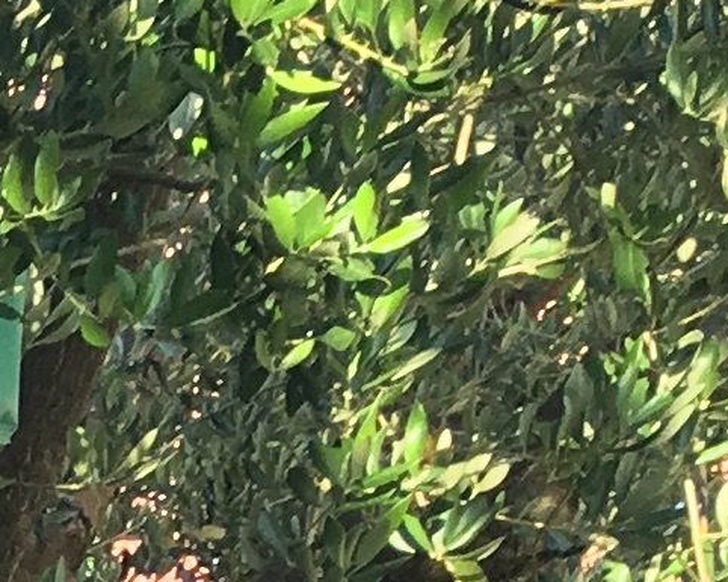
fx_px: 5103
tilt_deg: -18.2
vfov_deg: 5.9
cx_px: -1885
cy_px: 1949
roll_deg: -5.3
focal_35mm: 237
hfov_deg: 6.8
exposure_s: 1/196
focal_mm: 4.15
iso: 25
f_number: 2.2
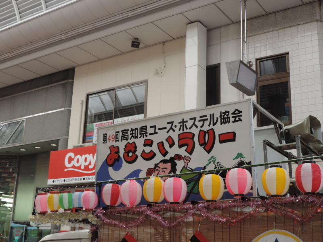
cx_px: 162
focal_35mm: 47
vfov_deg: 30.9
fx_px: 439
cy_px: 121
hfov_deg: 40.4
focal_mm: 8.3
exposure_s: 1/200
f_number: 3.5
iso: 80
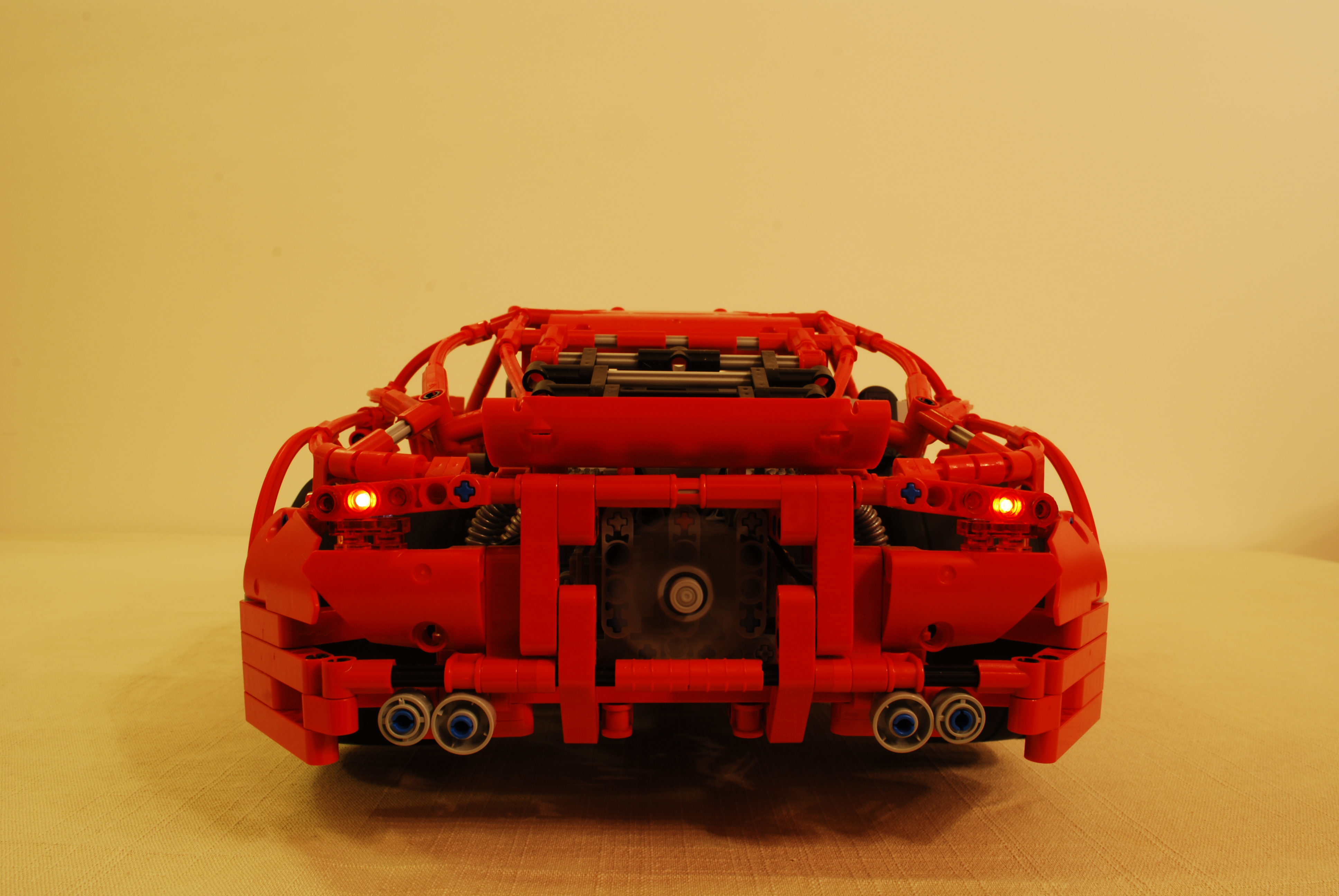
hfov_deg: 67.3
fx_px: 1005
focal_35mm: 27
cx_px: 670
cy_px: 448
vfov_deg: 48.0
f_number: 14
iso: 100
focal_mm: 18
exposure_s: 5
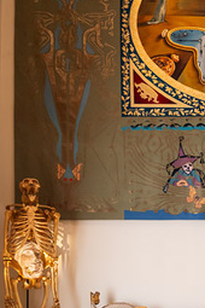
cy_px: 211
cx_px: 203
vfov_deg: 38.3
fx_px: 436
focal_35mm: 51
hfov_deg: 25.2
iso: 1600
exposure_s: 1/30
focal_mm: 25
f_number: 5
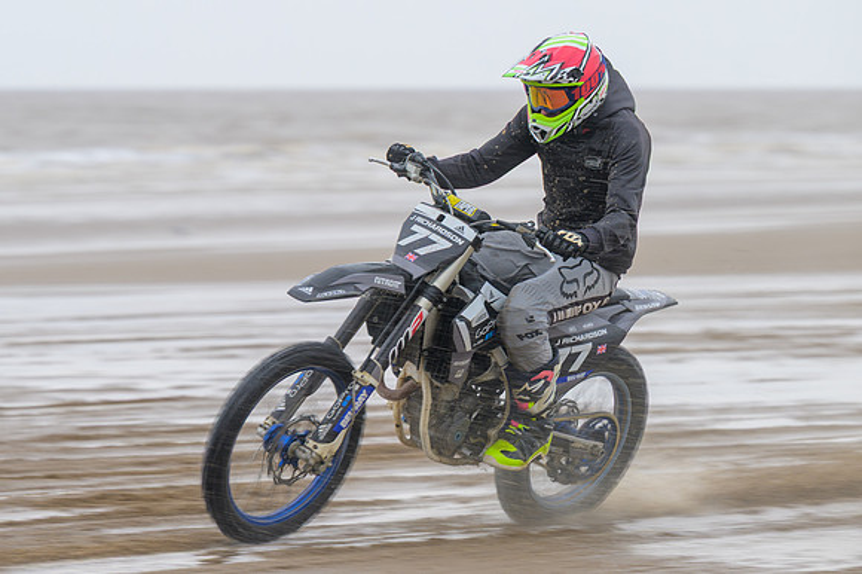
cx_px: 351
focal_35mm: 251
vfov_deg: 5.5
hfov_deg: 8.2
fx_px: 5999
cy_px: 321
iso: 72
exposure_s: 1/250
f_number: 4
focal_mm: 140
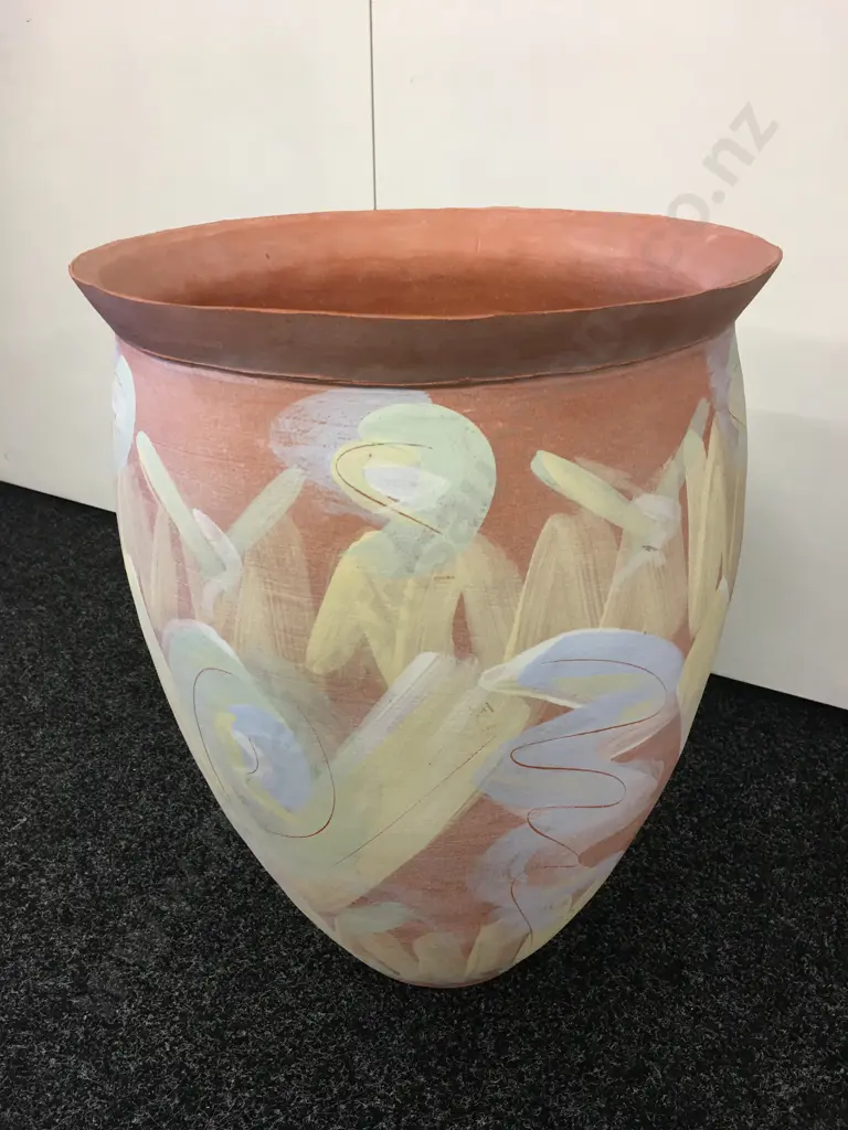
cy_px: 565
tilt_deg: -25.1
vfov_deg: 61.7
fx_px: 947
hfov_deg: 48.2
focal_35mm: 29
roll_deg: -0.5
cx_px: 424
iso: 40
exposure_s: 1/17
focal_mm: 4.15
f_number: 2.2
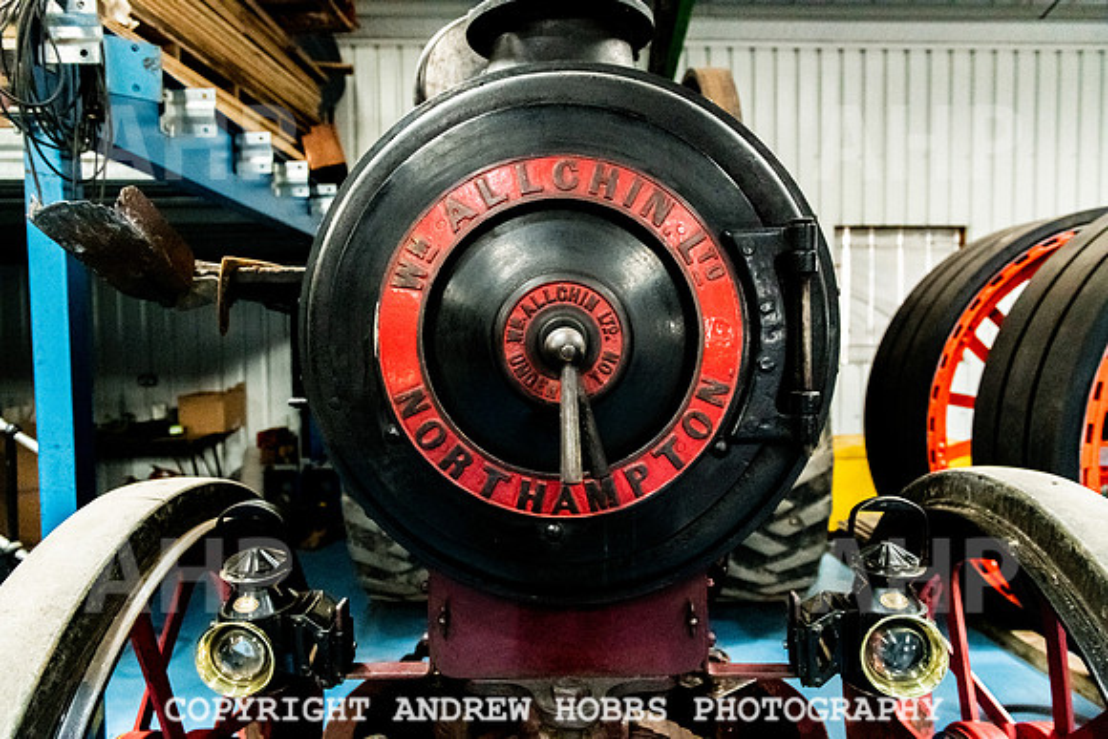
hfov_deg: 73.7
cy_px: 370
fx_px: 739
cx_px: 554
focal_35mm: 24
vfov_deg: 53.2
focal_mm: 24
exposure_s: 1/200
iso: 8000
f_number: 4
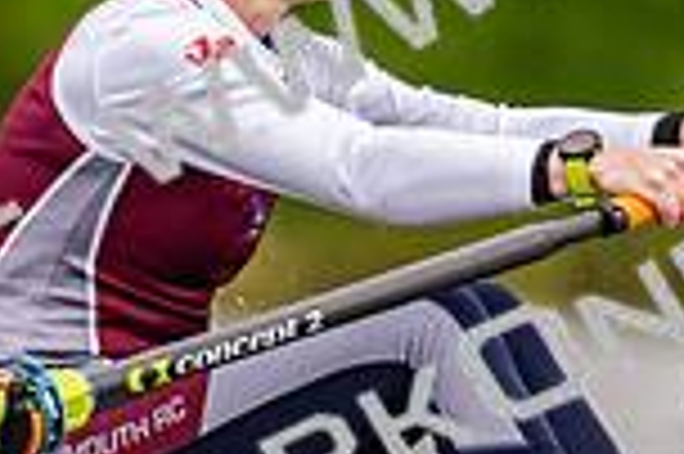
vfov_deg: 0.4
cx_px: 648
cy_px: 198
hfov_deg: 0.6
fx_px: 65099
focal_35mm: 3430
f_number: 4
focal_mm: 600
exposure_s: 1/2500
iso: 640
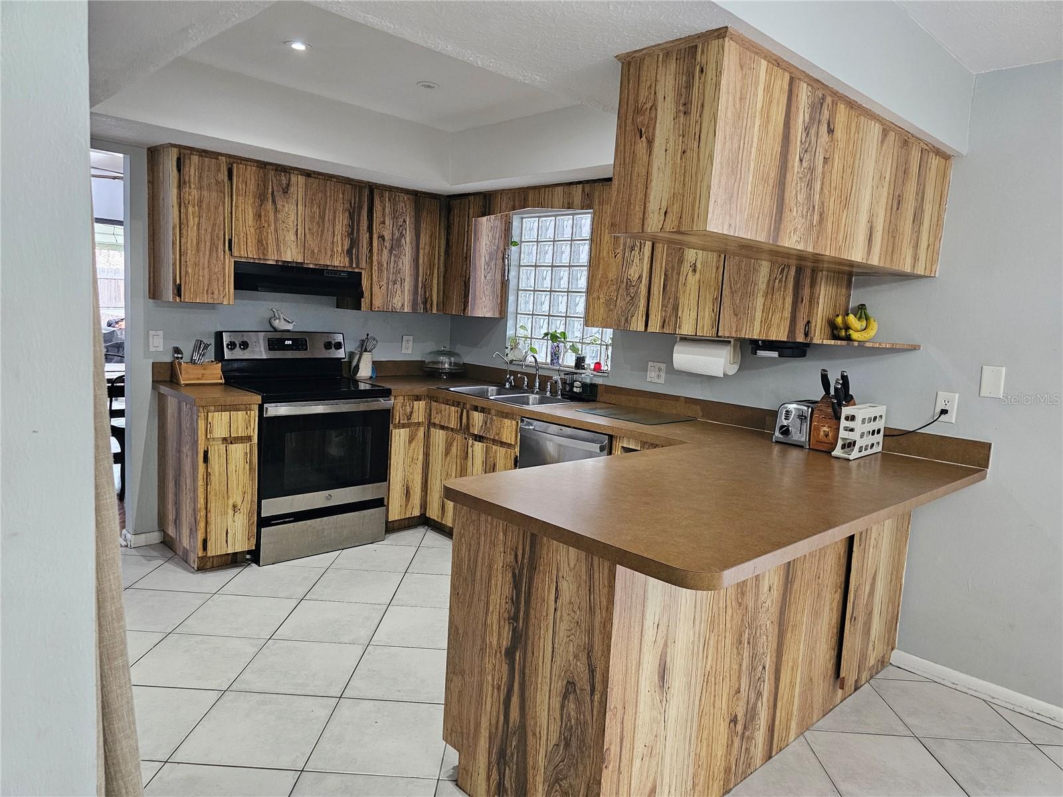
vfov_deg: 58.9
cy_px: 398
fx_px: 706
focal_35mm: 23
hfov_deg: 73.9
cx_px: 532
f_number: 1.7
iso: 800
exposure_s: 1/120
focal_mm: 6.3
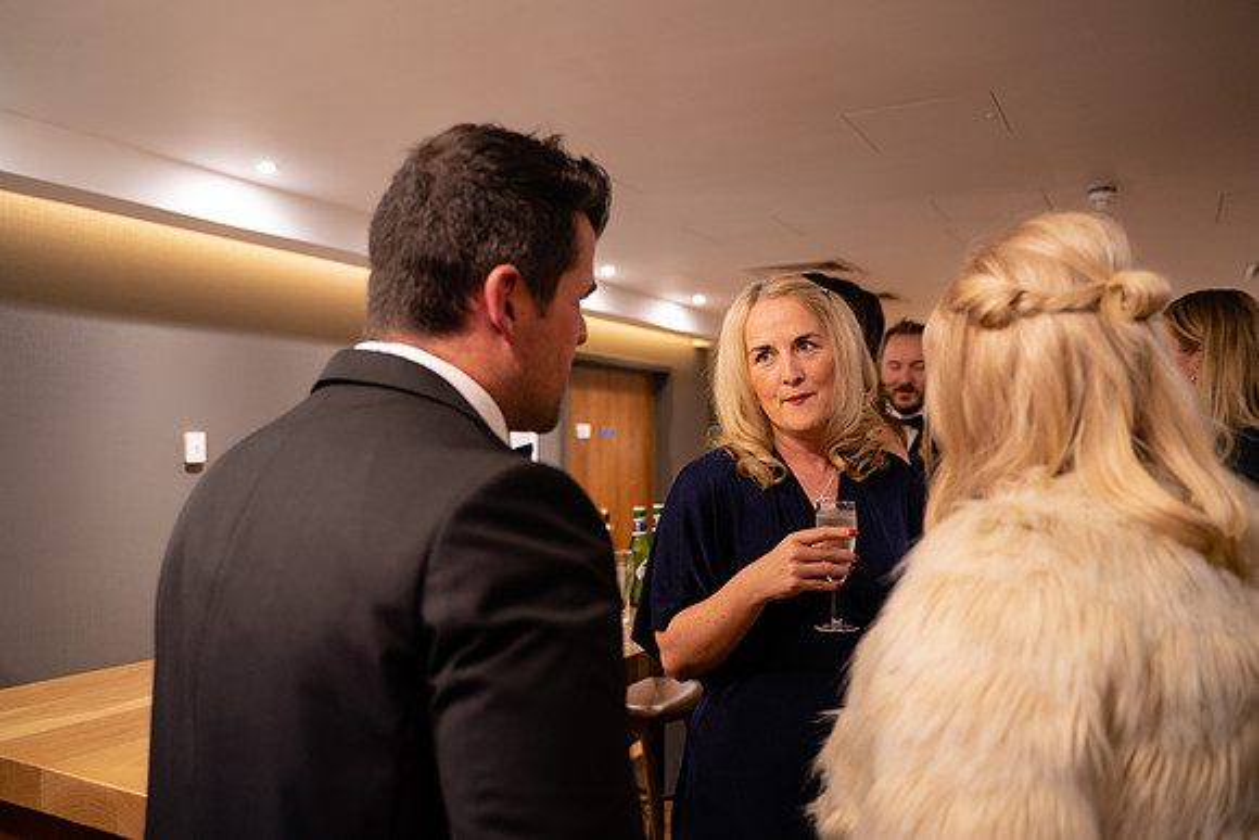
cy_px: 420
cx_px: 630
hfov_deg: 65.5
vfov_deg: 46.4
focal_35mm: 28
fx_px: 979
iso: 1250
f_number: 2.8
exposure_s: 1/30
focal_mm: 28
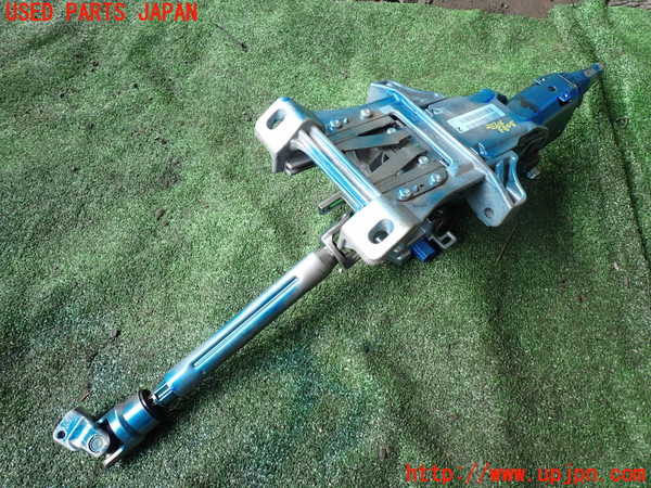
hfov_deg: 69.4
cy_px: 244
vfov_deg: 54.9
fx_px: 470
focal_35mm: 25
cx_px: 326
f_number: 2.8
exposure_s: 1/60
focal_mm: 4.5
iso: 100
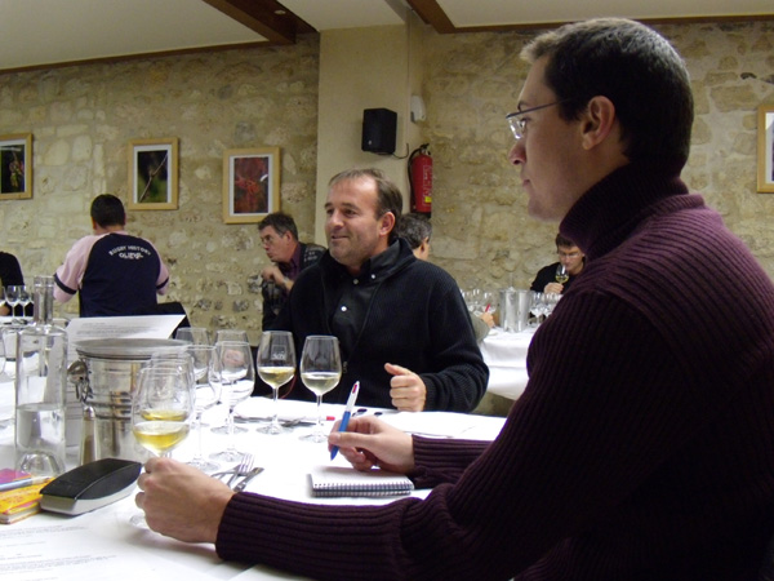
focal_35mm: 36
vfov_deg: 39.7
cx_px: 387
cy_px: 290
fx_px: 805
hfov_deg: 51.4
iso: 400
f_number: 3.6
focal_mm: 6.4
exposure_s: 1/40
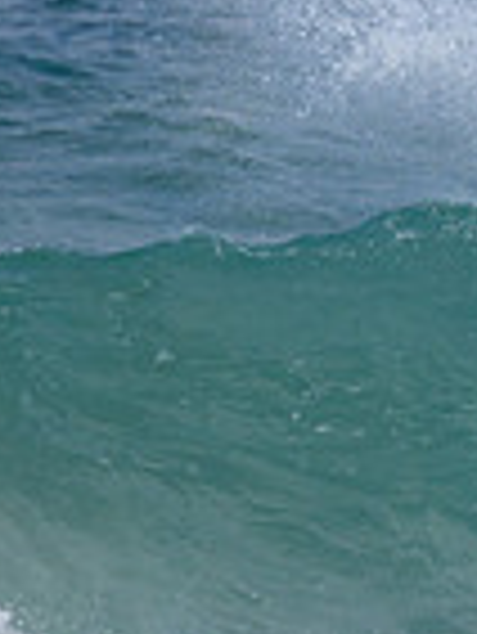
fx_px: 38672
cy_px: 133
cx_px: 1089
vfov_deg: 0.9
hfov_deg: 0.7
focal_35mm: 2108
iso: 360
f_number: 10
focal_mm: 520
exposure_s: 1/2000
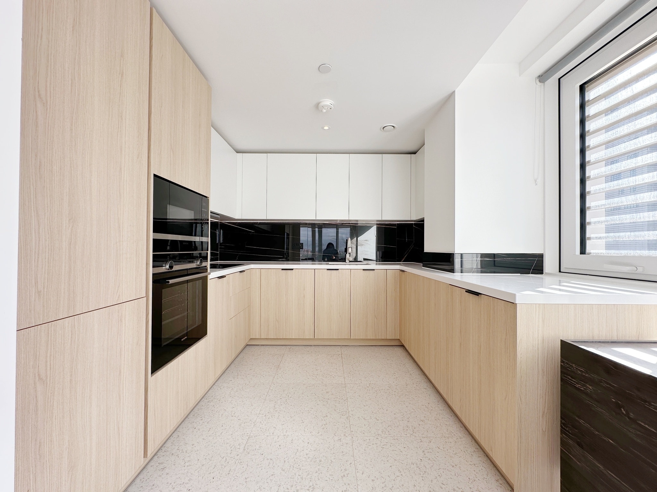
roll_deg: -0.2
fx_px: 266
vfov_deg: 85.7
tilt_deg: +1.1
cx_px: 328
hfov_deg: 102.1
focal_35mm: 14
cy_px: 246
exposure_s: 1/165
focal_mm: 2.22
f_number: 2.2
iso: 40
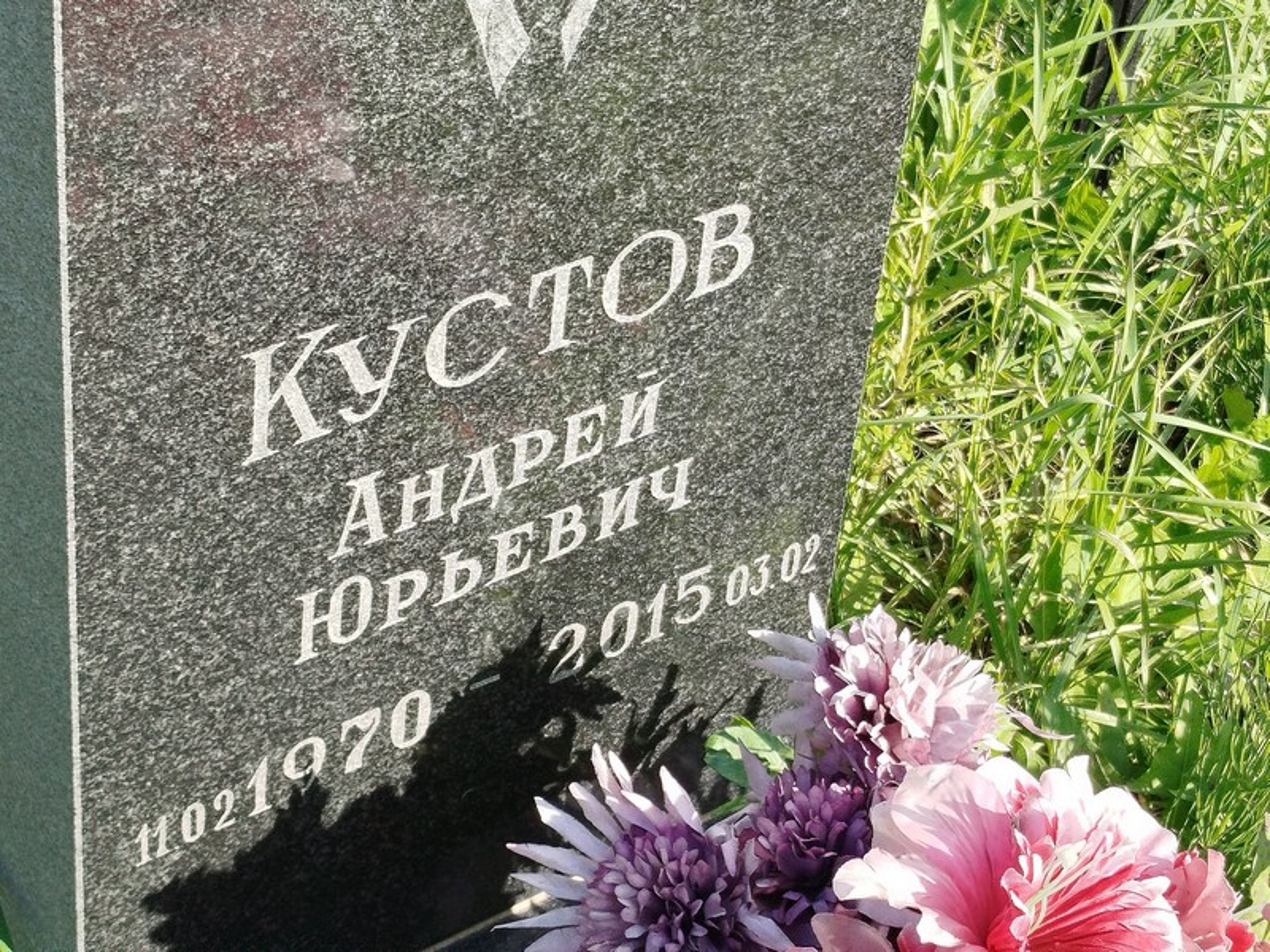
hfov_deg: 61.7
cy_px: 476
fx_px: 1064
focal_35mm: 29
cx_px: 635
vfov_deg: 48.2
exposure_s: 1/258
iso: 50
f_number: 1.7
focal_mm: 5.31
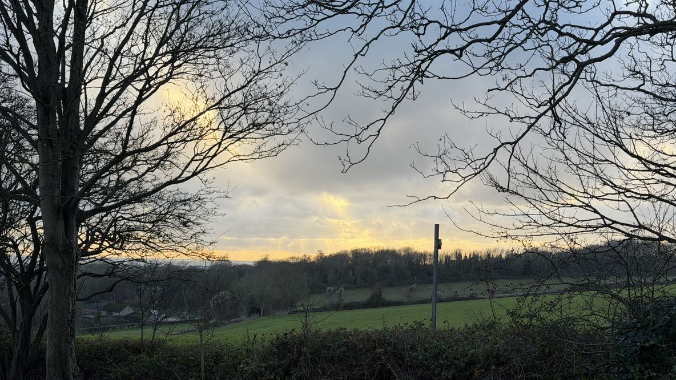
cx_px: 340
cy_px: 245
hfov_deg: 39.2
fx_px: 950
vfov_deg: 22.6
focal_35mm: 53
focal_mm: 6.76
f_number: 1.78
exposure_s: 1/1307
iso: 80
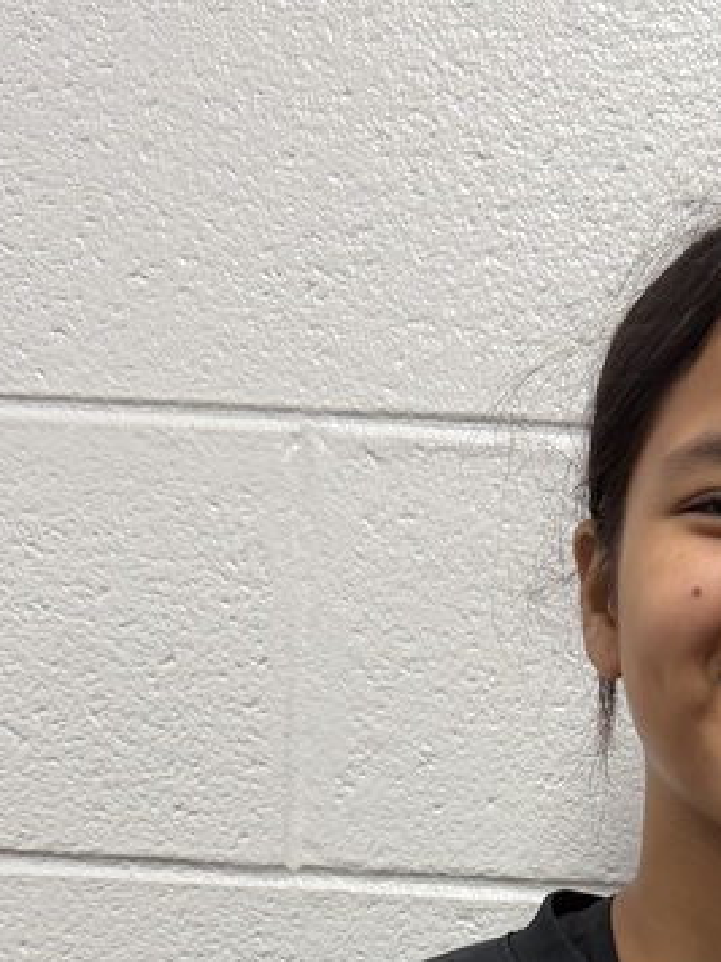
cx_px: 713
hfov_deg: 20.6
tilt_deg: -2.3
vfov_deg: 25.5
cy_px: 1124
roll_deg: -3.2
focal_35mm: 69
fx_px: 1916
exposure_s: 1/60
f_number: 1.78
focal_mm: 6.76
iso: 160
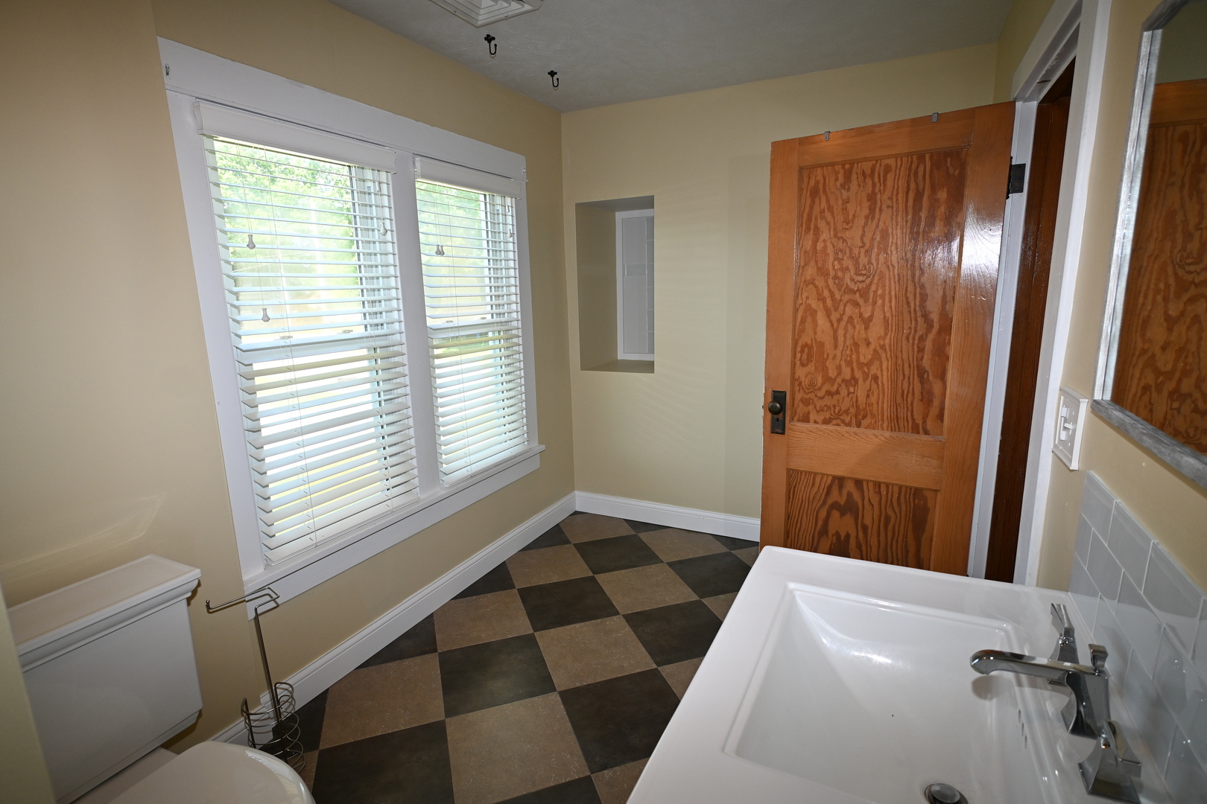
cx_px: 604
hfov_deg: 90.0
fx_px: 603
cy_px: 402
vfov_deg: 67.4
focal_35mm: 18
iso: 200
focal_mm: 12
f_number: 4.5
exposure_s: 1/80
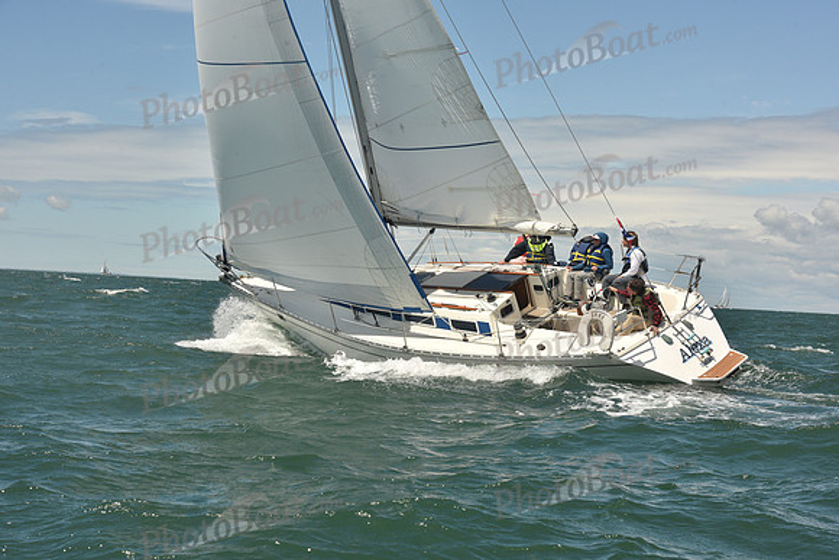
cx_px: 420
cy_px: 280
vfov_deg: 19.5
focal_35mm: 70
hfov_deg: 28.8
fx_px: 1632
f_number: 11
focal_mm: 70
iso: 320
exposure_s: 1/800
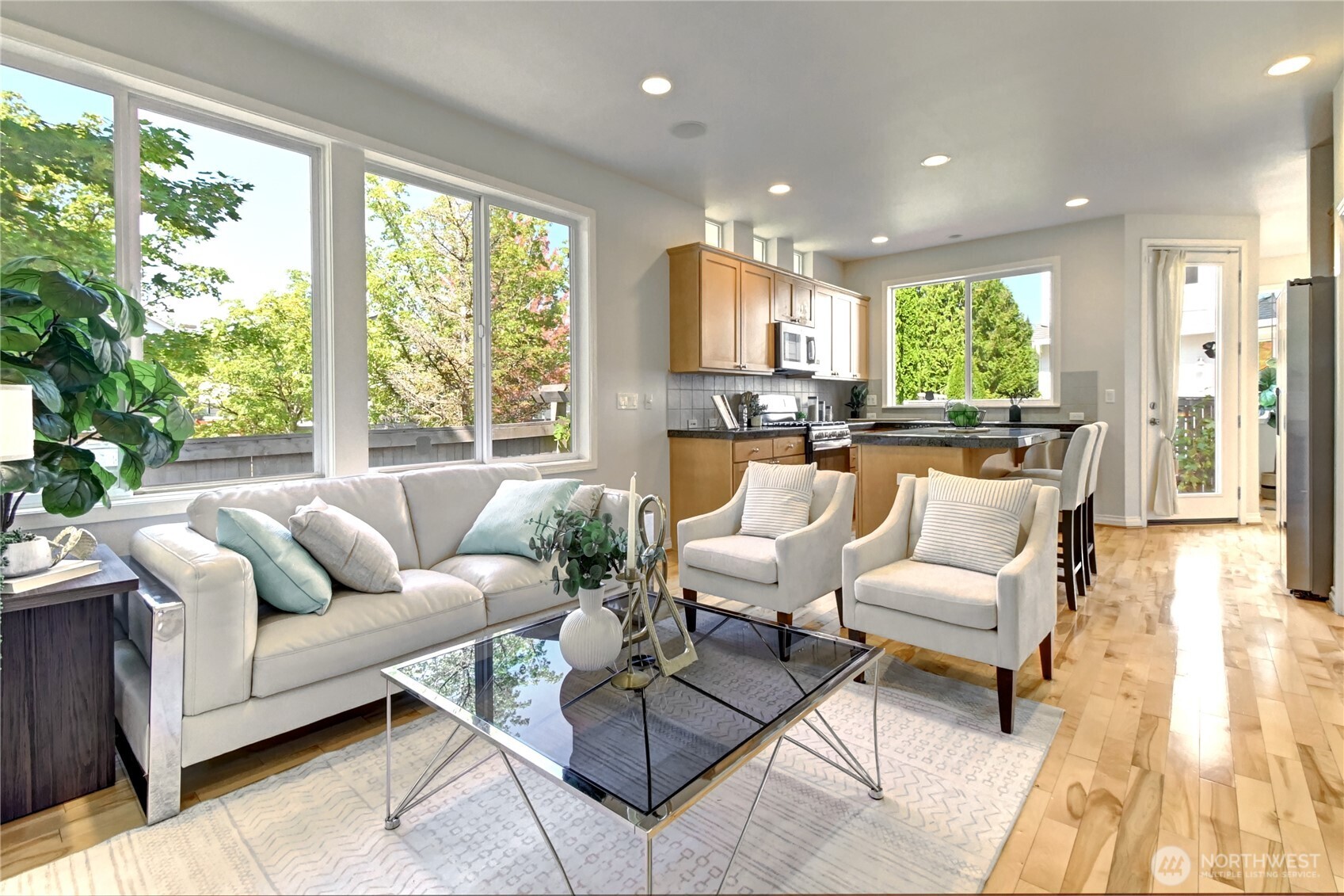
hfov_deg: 100.4
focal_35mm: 15
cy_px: 448
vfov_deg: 77.3
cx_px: 672
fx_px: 560
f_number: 11
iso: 3200
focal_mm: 10
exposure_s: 1/13
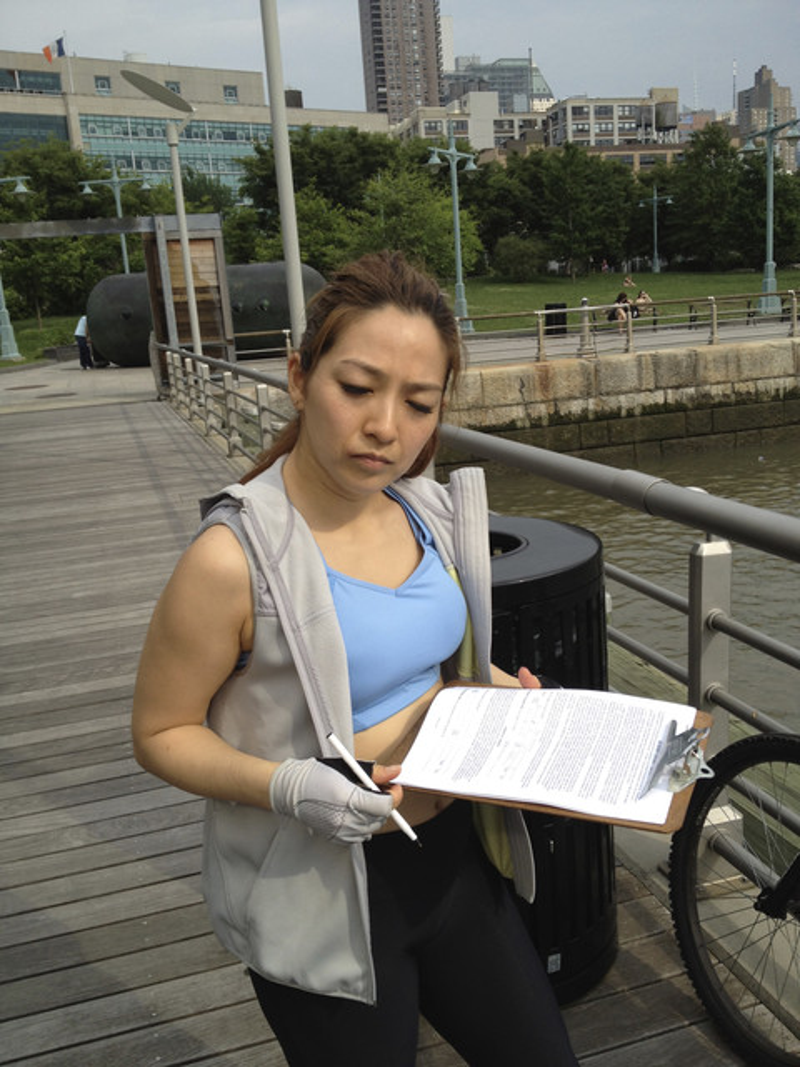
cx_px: 400
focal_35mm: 35
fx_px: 1078
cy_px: 534
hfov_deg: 40.7
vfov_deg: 52.6
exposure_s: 1/1577
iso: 64
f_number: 2.4
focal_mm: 4.28
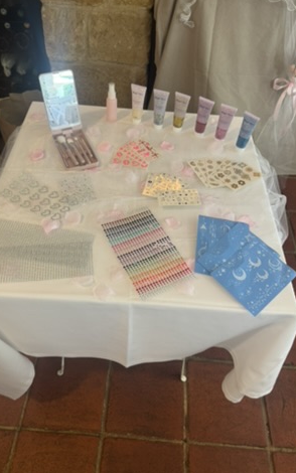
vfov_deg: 70.4
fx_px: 335
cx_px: 137
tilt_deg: -50.7
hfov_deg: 47.6
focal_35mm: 26
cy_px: 238
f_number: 1.78
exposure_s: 1/50
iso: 125
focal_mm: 6.76
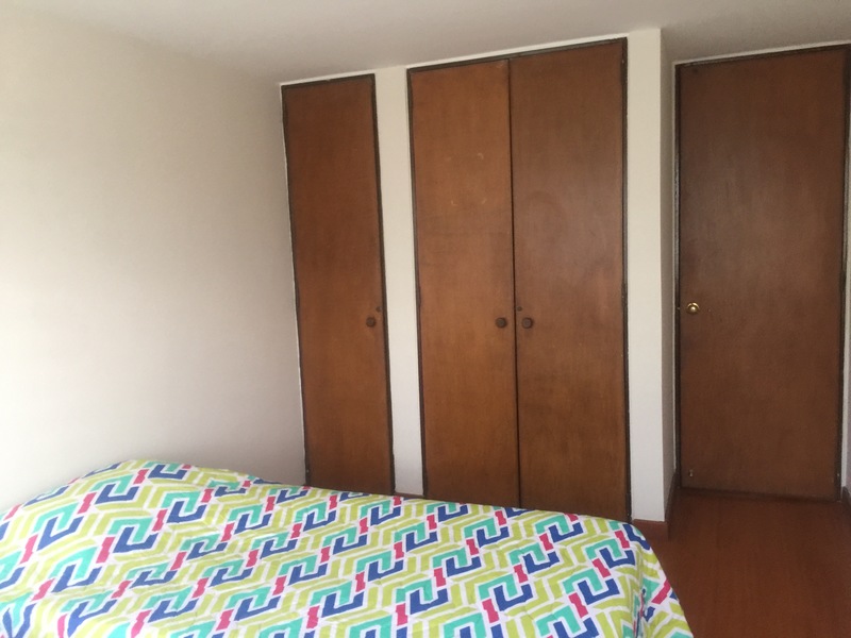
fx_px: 713
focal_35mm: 29
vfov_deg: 48.2
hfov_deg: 61.7
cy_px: 319
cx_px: 426
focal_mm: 4.15
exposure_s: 1/10
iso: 100
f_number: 2.2
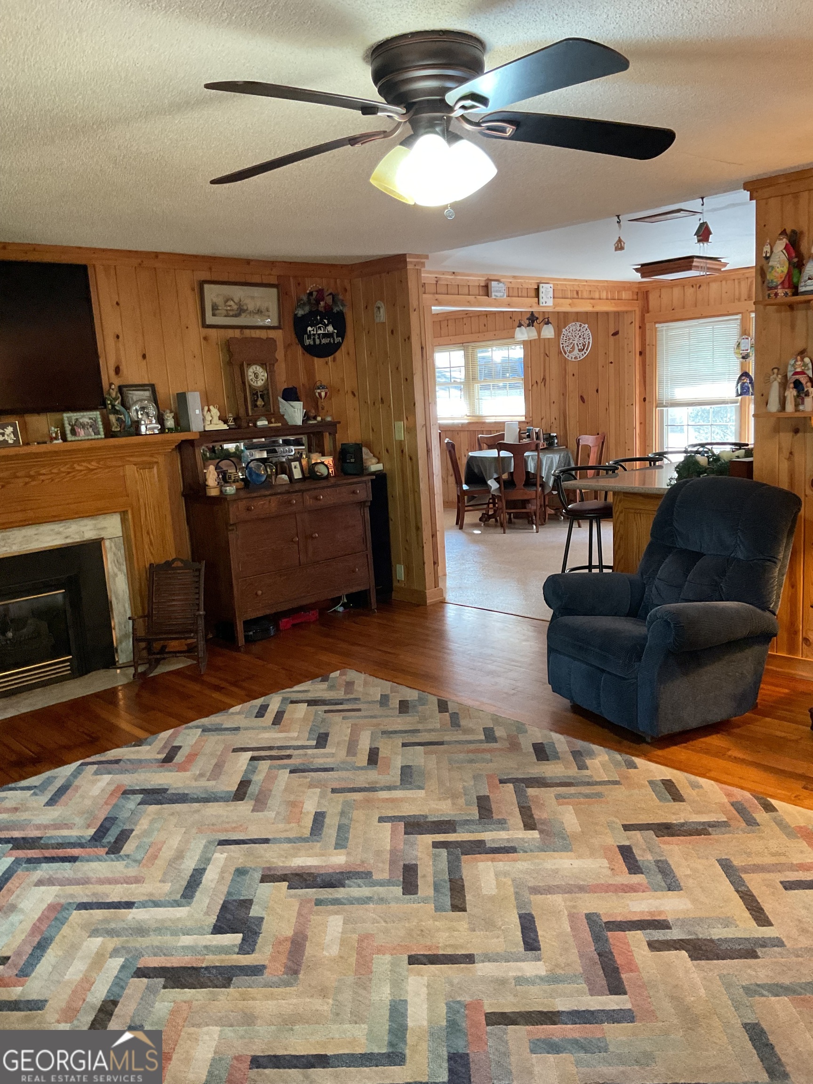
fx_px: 908
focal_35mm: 29
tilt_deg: -10.0
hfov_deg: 48.2
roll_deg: +2.5
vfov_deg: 61.7
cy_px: 542
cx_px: 406
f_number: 1.8
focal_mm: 3
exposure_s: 1/60
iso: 250
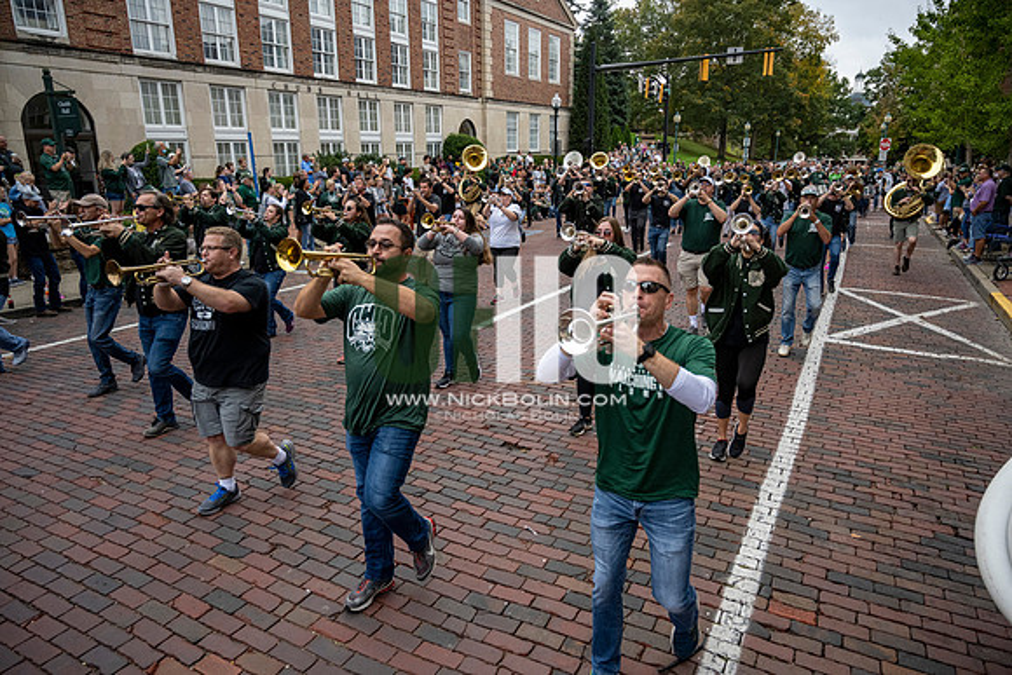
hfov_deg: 73.7
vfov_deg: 53.2
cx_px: 506
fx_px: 675
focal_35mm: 24
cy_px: 338
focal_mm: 24
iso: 1000
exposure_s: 1/1600
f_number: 4
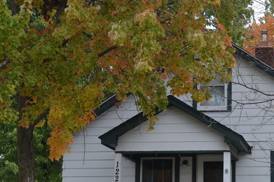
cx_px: 246
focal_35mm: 101
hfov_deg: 19.8
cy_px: 113
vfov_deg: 13.5
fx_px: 769
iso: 100
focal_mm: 26
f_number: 5.6
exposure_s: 1/125
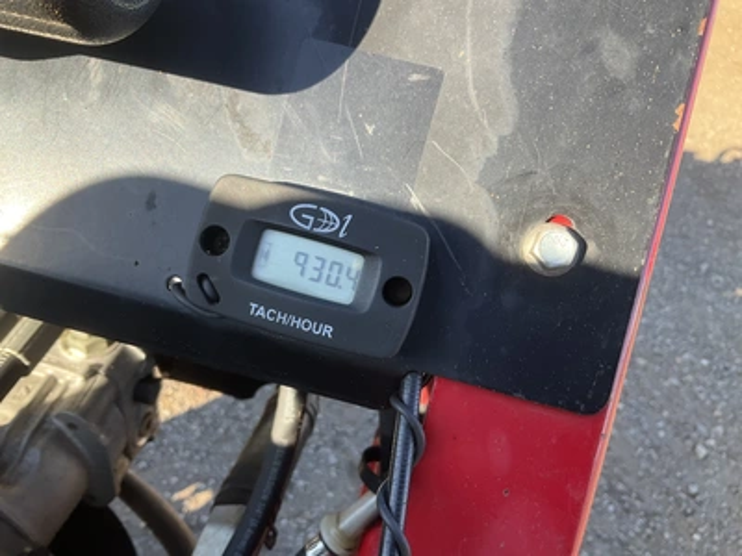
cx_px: 371
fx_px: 622
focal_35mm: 29
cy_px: 278
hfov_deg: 61.7
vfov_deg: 48.2
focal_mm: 3
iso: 20
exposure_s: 1/169
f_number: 1.8
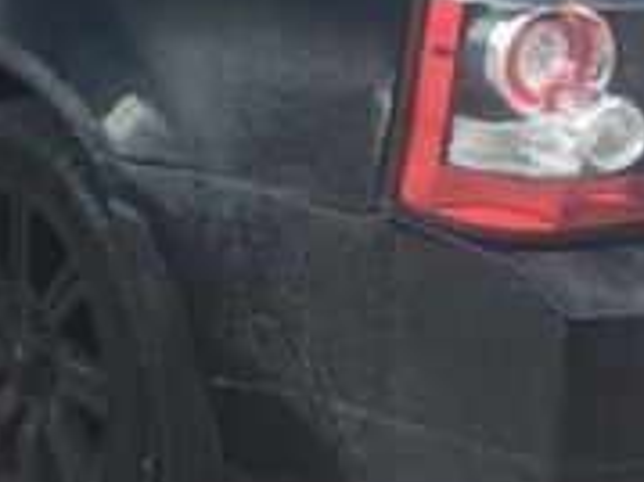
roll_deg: +0.3
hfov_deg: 18.4
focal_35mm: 107
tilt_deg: -10.0
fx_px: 1989
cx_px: 288
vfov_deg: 13.5
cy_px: -67
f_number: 2.2
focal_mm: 4.15
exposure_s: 1/100
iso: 32
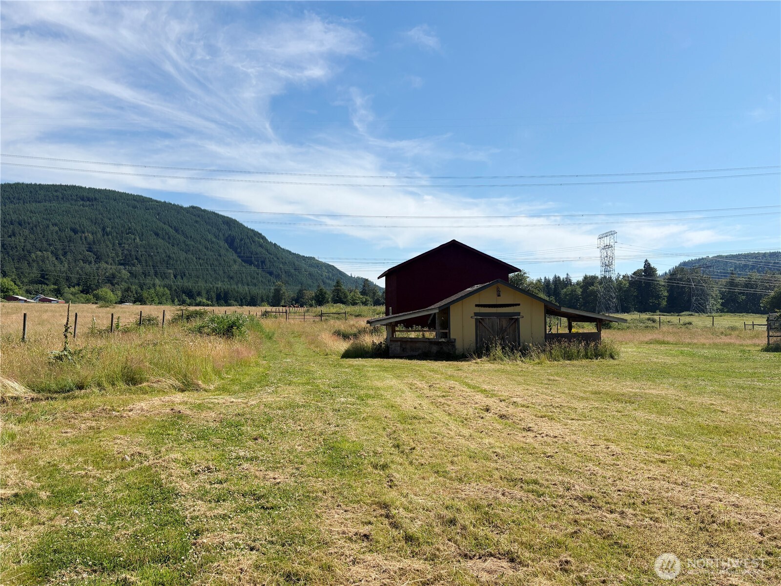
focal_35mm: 26
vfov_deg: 53.1
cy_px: 293
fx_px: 587
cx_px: 390
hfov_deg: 67.3
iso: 50
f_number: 1.6
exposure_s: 1/4608
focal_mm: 5.96
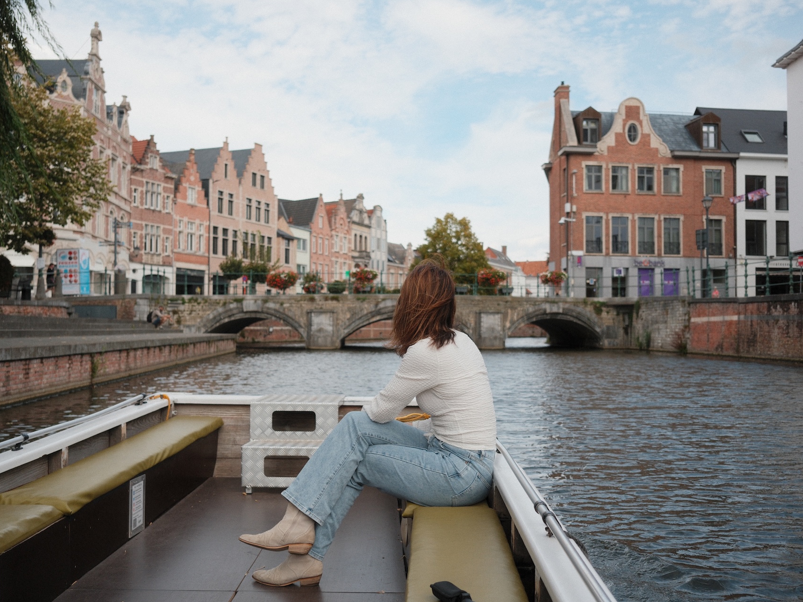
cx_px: 367
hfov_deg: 48.9
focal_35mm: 38
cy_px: 302
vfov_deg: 37.7
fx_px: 881
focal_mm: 23
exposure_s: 1/3800
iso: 500
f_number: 2.8
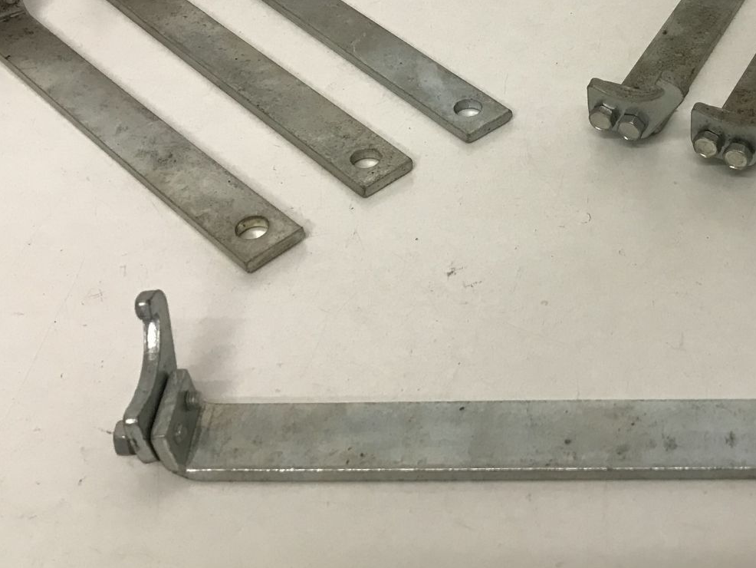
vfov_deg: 27.0
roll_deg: +1.2
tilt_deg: -36.9
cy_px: 118
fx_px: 1158
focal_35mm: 53
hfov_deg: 35.5
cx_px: 543
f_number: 1.8
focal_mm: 3.99
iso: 40
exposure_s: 1/20
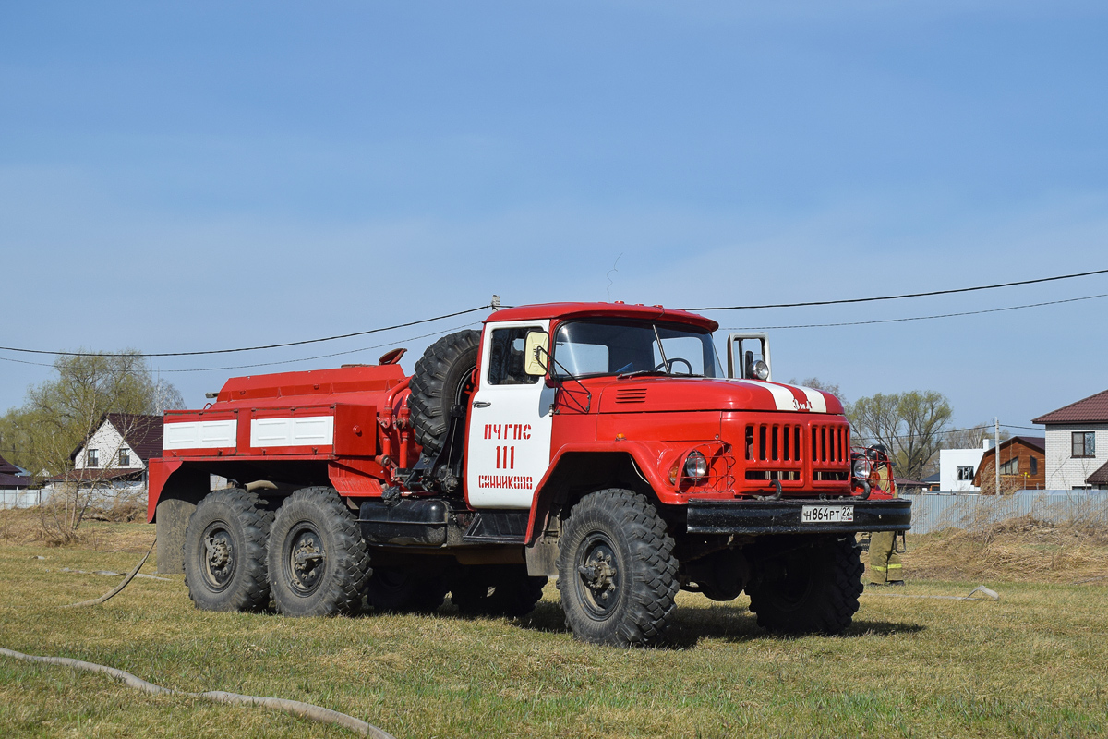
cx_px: 554
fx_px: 1754
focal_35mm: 57
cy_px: 370
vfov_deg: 23.8
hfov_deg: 35.1
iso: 200
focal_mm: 38
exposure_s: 1/1250
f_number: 7.1
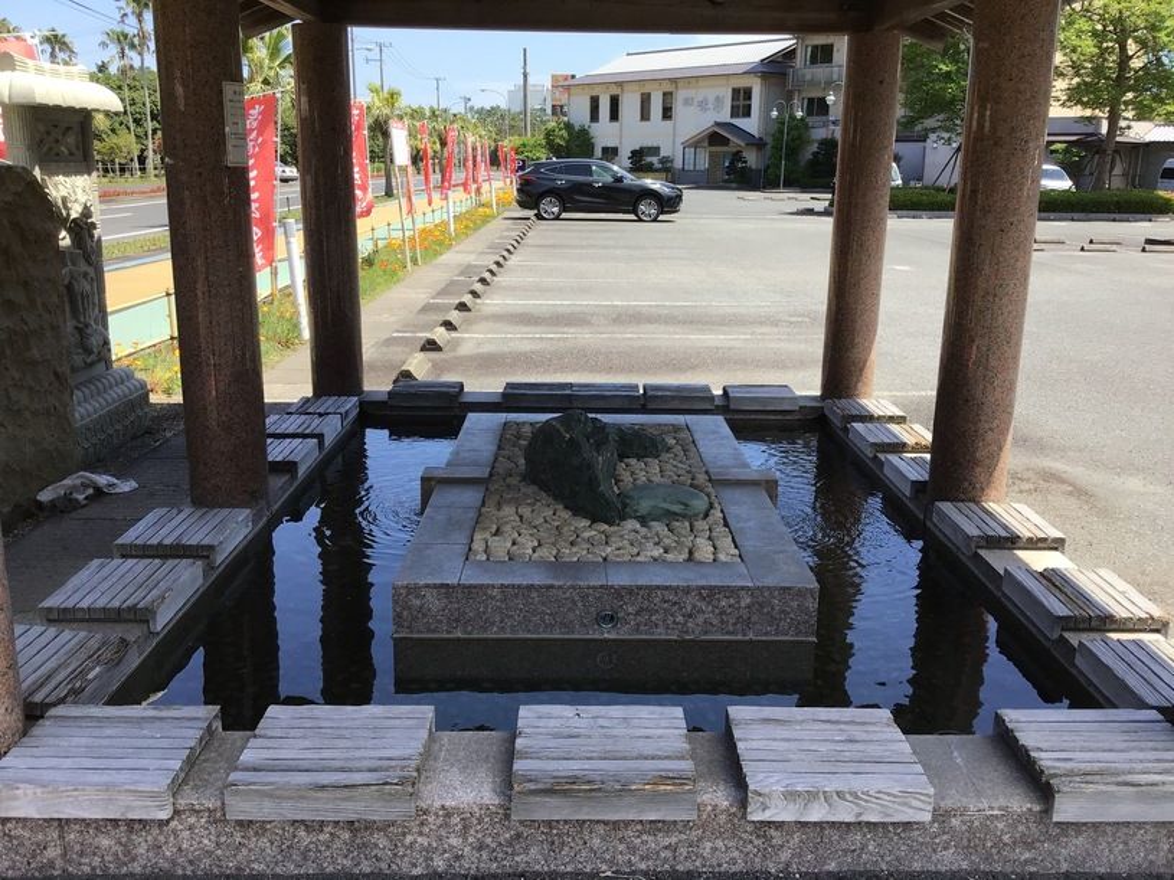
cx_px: 587
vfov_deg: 45.4
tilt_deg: -15.7
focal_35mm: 31
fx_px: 1051
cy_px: 440
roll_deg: -1.4
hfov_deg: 58.4
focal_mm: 3.3
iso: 25
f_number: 2.4
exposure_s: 1/590
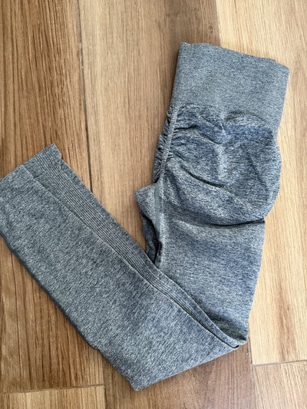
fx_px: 284
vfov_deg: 71.6
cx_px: 154
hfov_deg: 56.8
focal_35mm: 24
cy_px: 204
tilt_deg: -85.2
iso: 500
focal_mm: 6.76
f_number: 1.78
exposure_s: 1/60
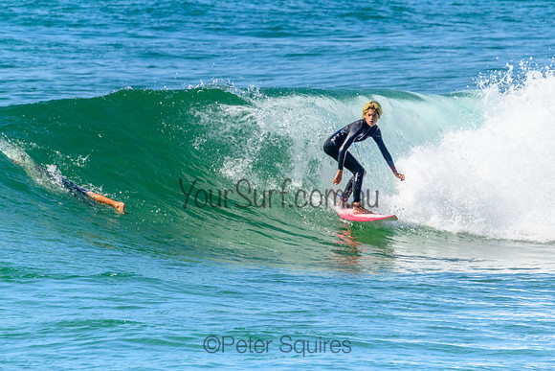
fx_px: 16970
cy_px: 141
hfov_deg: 1.9
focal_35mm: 1101
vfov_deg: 1.3
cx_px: 366
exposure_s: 1/2000
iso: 900
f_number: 11
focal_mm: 800
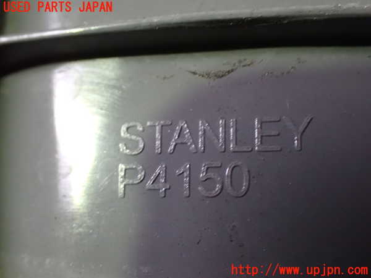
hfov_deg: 38.2
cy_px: 139
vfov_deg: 29.1
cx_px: 186
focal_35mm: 50
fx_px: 536
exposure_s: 1/25
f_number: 3.2
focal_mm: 9.01
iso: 1600
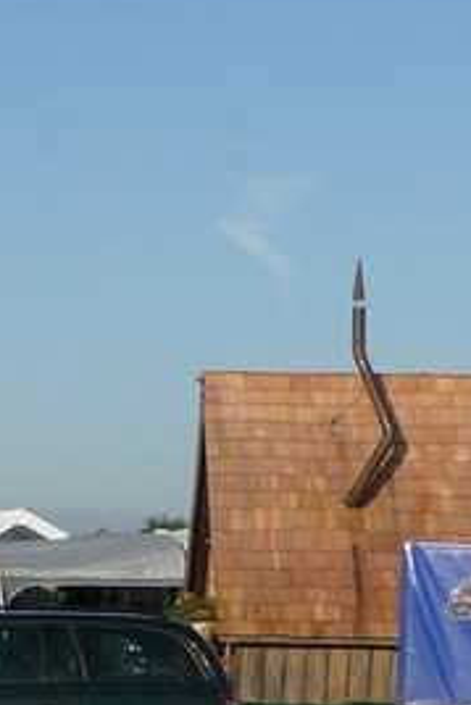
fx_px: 3038
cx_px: -510
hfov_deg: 8.4
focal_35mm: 155
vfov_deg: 13.2
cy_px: 581
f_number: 4.2
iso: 100
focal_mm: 8.5
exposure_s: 1/800
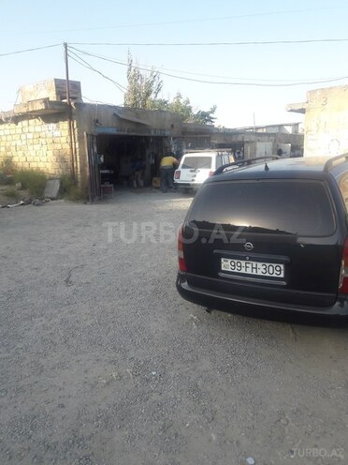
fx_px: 375
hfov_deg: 49.7
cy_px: 232
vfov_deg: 63.4
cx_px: 174
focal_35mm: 28
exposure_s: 1/463
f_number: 1.9
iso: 40
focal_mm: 3.7
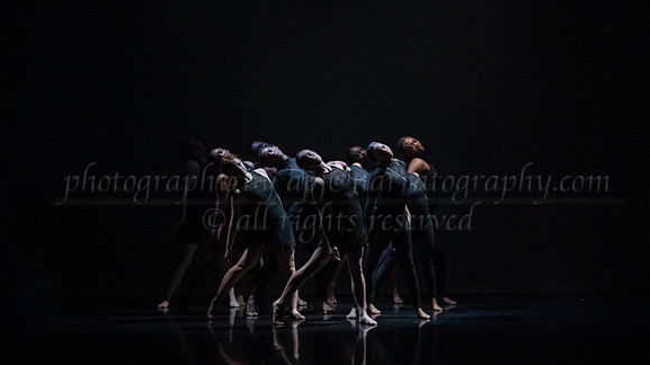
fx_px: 2067
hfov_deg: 17.9
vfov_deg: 10.1
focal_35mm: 120
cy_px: 200
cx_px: 336
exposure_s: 1/250
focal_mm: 75
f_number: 2.8
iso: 4000
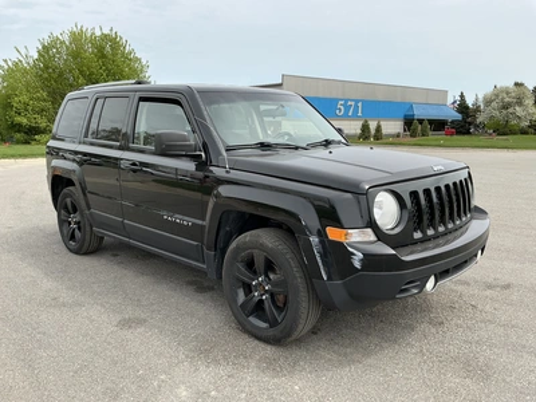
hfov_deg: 63.4
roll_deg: +0.4
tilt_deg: -6.6
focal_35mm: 28
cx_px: 268
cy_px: 201
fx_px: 434
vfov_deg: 49.7
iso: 25
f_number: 1.8
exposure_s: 1/1195
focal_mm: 3
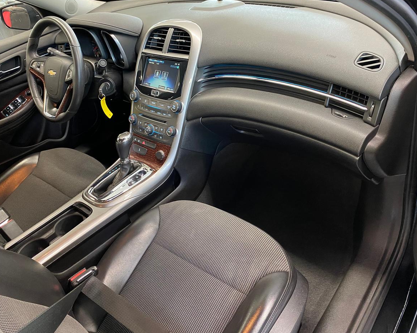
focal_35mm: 28
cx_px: 209
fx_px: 346
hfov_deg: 62.2
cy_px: 162
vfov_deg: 51.5
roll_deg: +10.3
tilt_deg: -36.0
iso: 500
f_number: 1.8
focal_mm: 4.25
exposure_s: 1/30
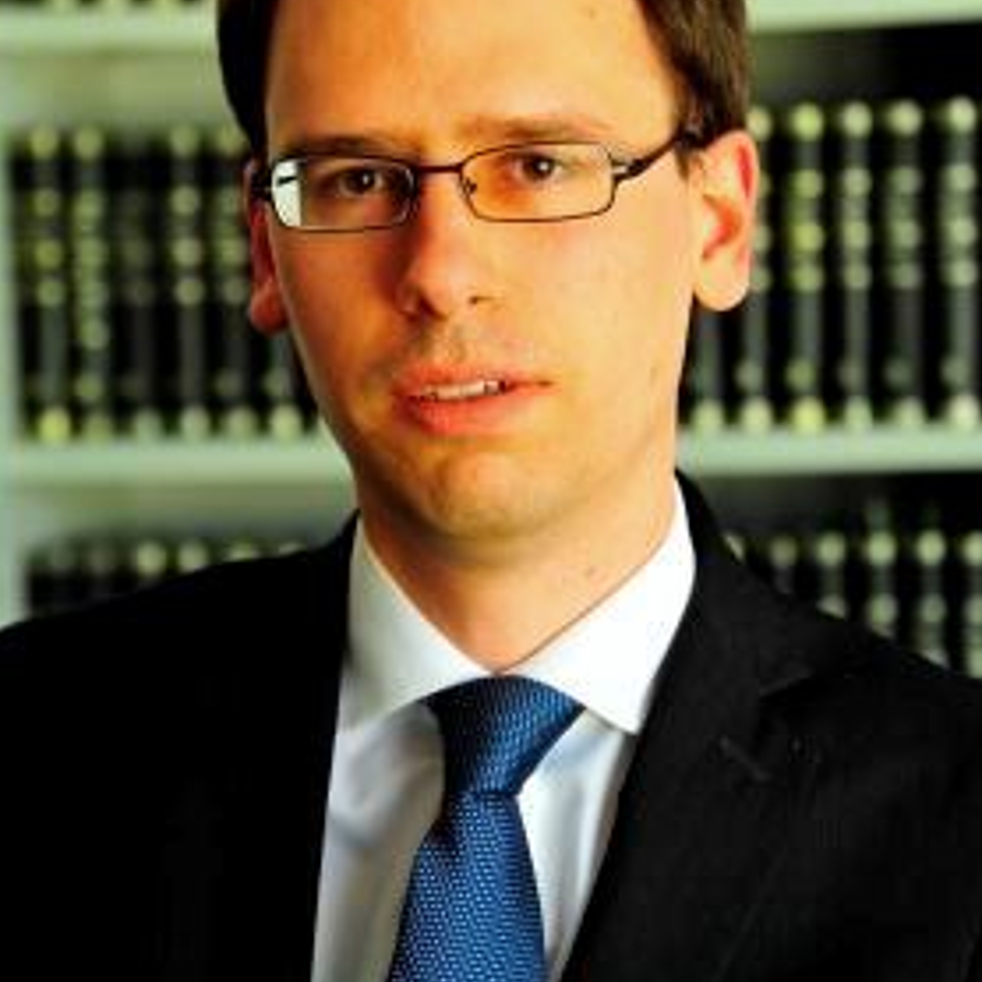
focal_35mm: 164
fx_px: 5264
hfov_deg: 10.7
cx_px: 495
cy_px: 452
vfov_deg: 10.7
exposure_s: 1/30
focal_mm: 120
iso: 560
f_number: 5.6
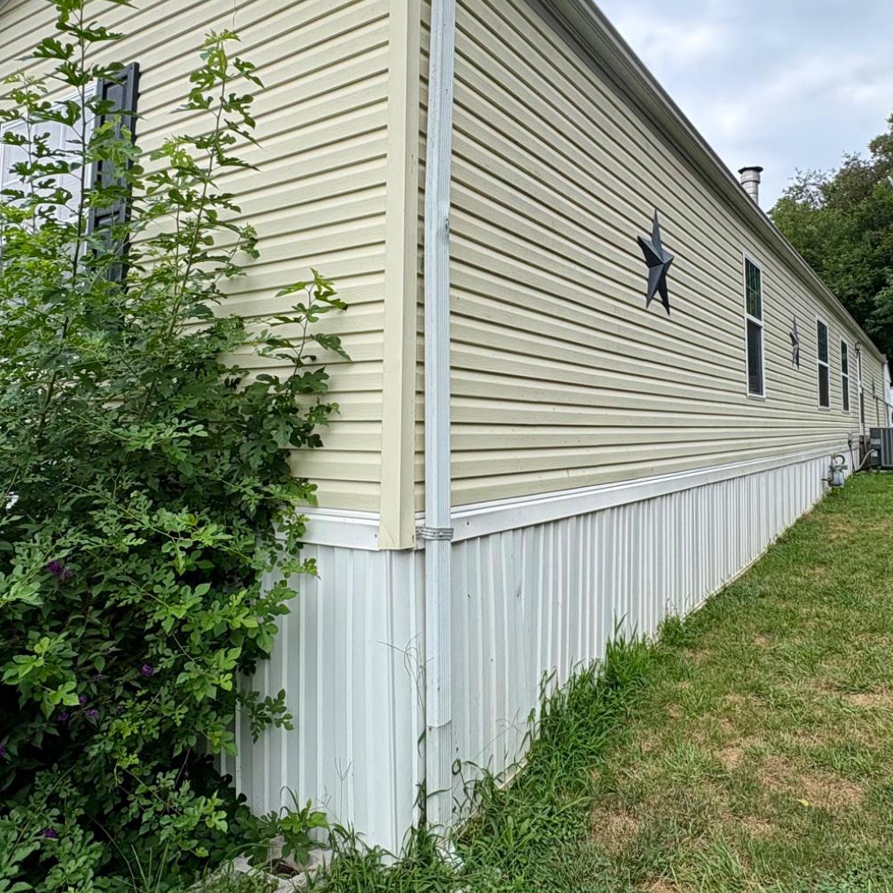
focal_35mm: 25
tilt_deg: +5.2
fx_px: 730
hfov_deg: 62.6
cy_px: 370
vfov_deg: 62.5
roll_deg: -0.2
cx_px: 517
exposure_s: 1/727
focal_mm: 2.22
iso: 40
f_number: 2.2
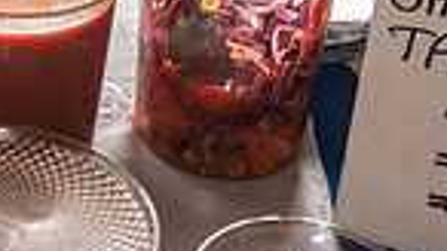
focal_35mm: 100
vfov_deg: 10.7
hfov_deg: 21.3
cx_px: 138
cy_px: -311
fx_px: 1185
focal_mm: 24
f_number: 3.2
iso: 250
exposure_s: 1/100
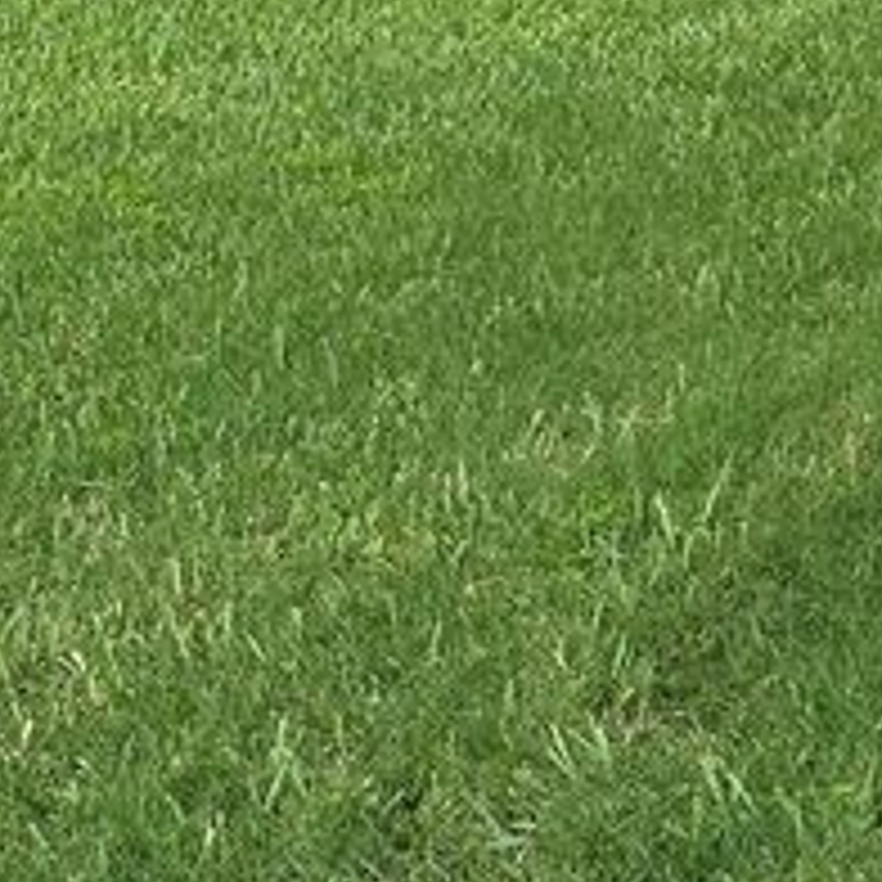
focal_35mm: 72
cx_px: 1089
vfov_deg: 21.7
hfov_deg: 22.0
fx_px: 2076
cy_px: -259
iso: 80
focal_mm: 6.86
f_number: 1.78
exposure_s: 1/4348
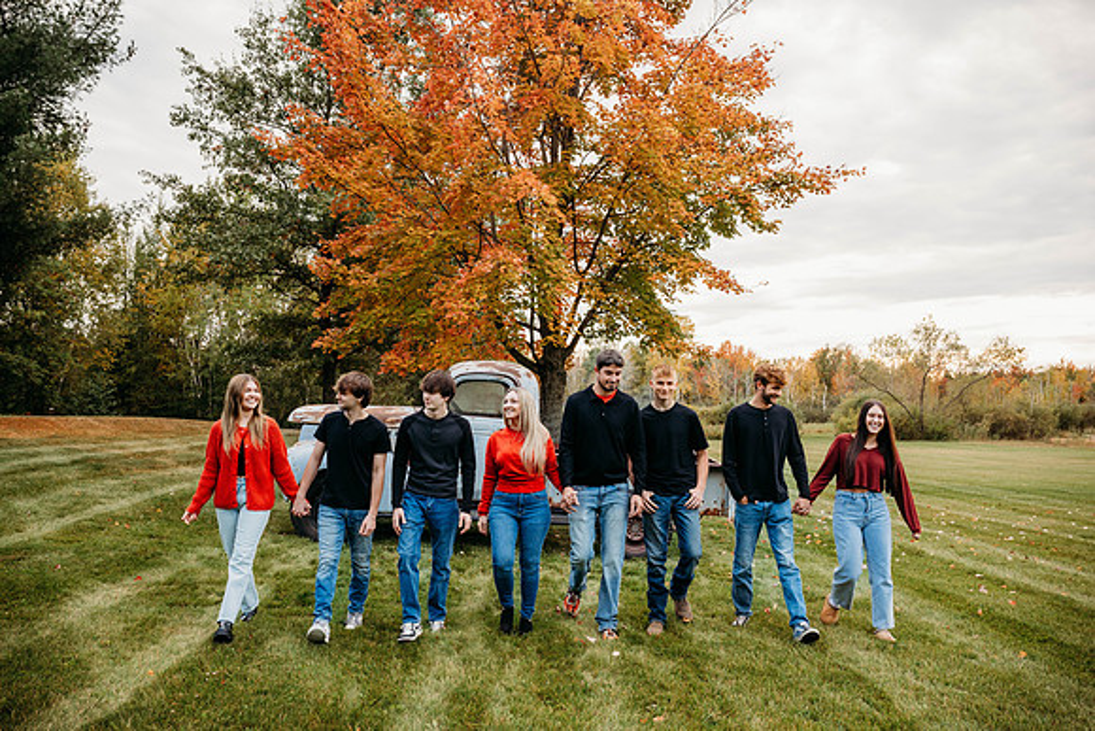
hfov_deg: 64.5
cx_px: 548
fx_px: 867
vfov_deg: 45.7
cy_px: 366
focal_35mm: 28
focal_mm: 28.5
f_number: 5.6
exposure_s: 1/250
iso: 400
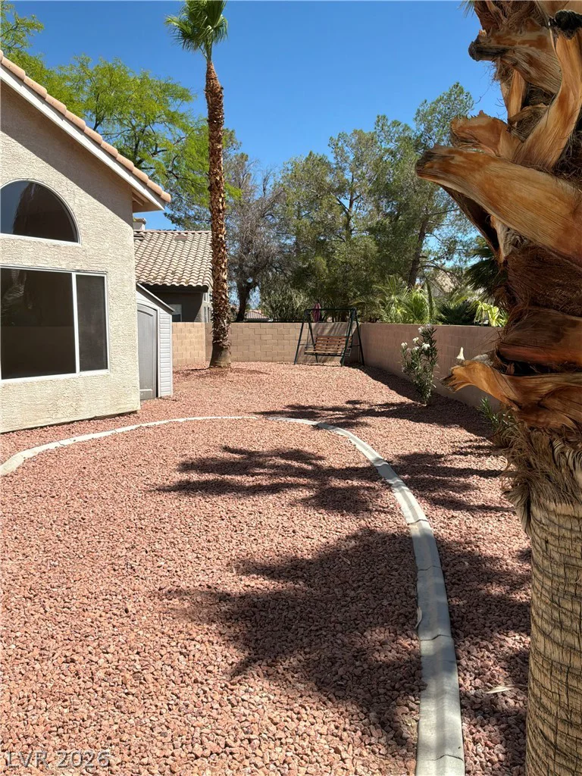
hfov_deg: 49.7
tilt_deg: -6.0
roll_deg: -0.1
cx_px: 291
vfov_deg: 63.4
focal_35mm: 28
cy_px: 388
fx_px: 628
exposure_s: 1/2058
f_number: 1.8
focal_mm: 3
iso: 25
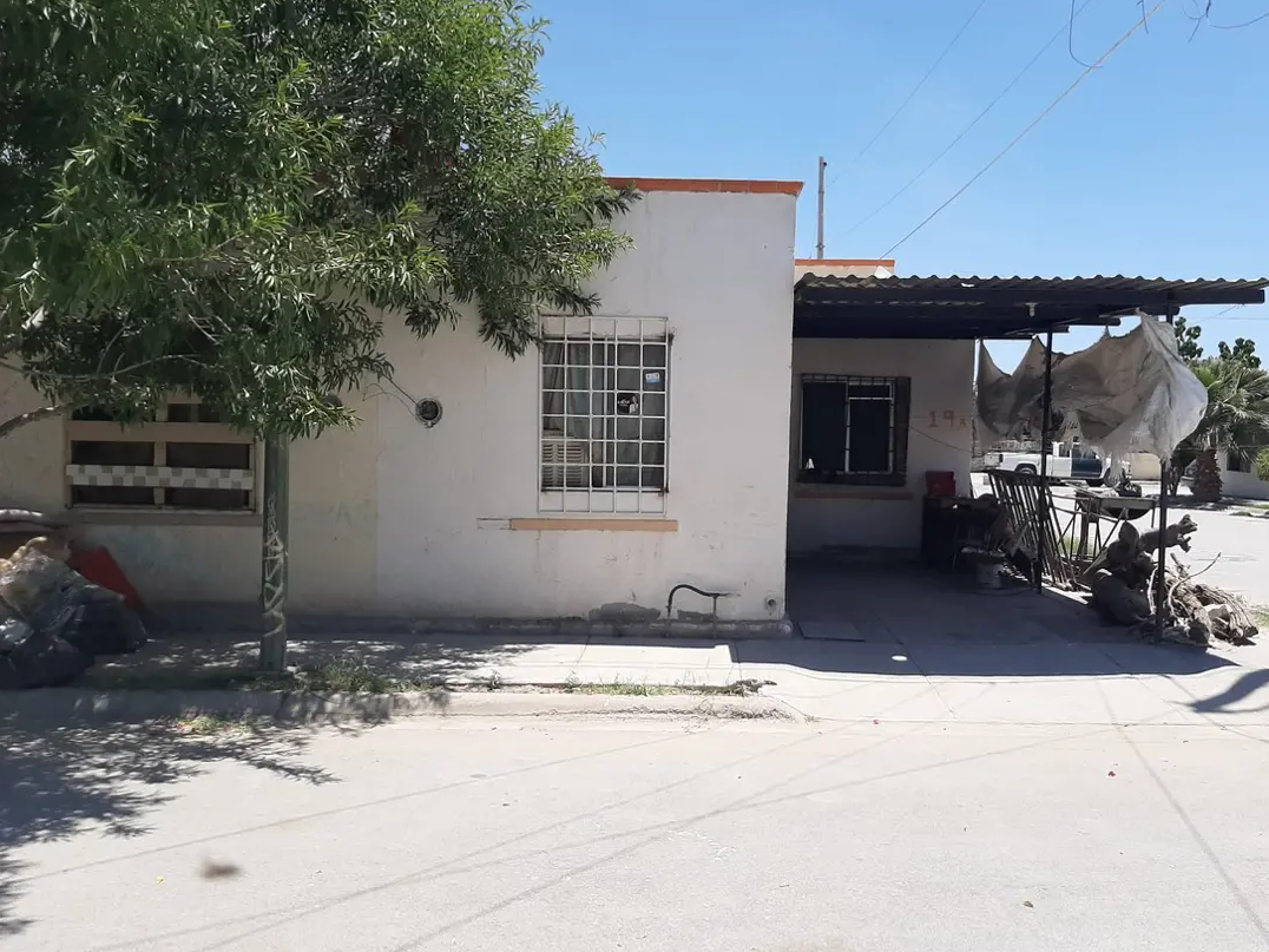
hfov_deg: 61.5
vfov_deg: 48.2
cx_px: 696
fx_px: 1063
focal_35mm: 29
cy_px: 494
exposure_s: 1/2793
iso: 40
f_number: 1.7
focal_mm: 3.93
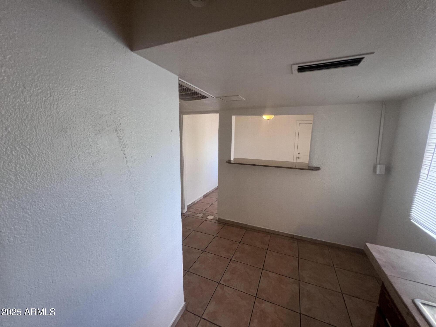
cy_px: 164
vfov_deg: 89.9
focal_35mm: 13
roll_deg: -0.8
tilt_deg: -9.0
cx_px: 218
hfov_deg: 106.2
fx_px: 164
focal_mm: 1.57
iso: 125
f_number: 1.8
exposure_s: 1/60
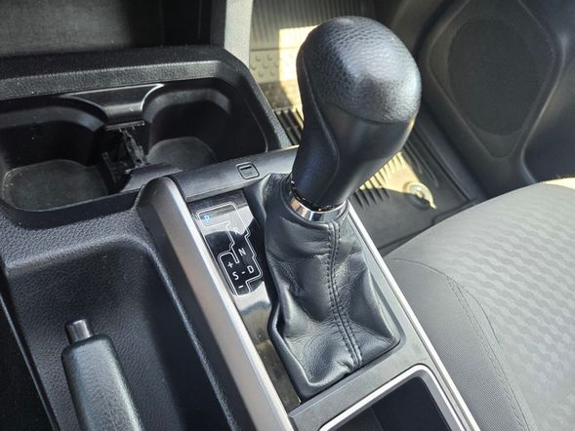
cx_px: 266
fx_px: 415
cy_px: 228
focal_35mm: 25
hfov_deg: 69.3
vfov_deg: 54.9
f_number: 1.8
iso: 200
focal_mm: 5.4
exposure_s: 1/120
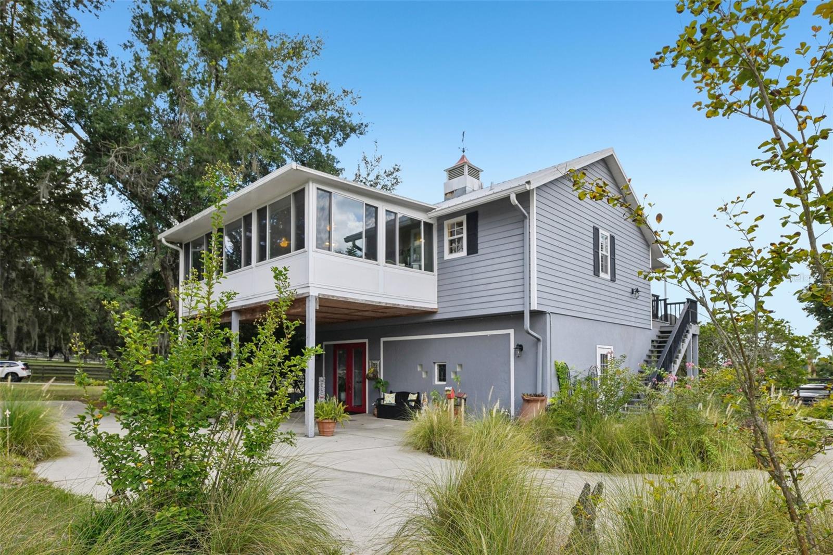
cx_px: 416
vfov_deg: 61.9
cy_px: 278
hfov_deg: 84.0
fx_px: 463
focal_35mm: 20
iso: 400
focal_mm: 20
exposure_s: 1/320
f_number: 8
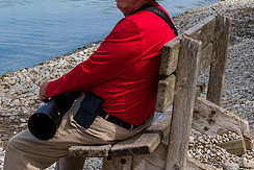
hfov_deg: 20.4
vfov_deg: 13.5
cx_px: 110
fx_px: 706
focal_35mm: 100
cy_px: 2
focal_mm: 28
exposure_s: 1/640
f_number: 11
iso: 450
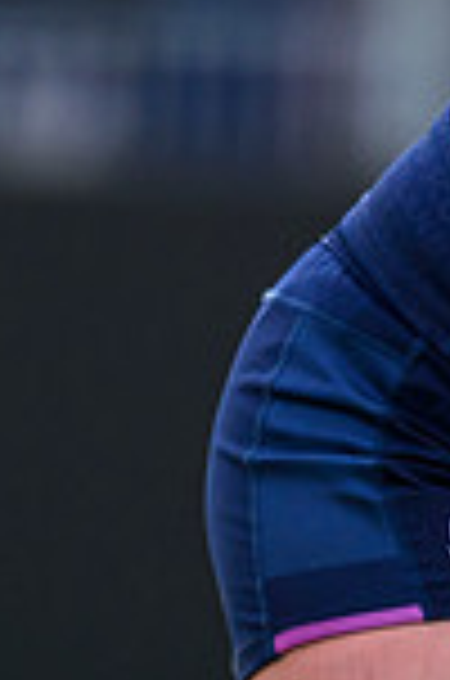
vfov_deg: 0.5
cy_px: -30
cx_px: 780
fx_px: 74964
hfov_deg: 0.3
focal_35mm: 3980
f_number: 4
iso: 500
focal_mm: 560
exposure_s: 1/2000
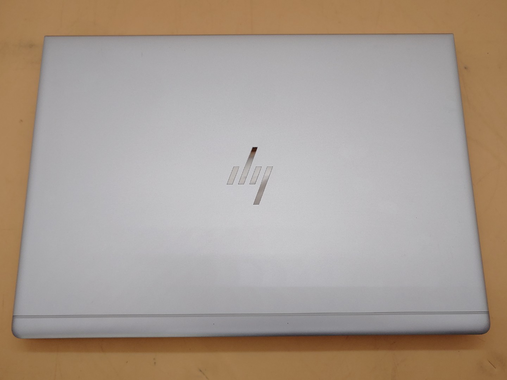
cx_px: 254
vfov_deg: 45.4
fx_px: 454
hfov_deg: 58.4
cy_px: 190
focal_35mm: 31
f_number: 1.8
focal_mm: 4.36
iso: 50
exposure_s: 1/245
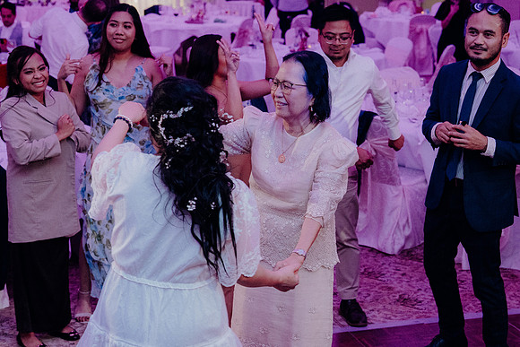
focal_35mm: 70
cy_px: 174
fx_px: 1011
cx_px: 260
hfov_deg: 28.8
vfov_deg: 19.5
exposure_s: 1/160
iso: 3200
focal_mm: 47
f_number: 3.5
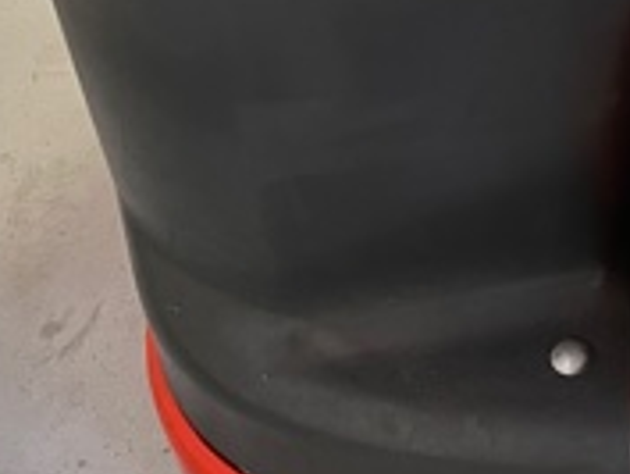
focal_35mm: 94
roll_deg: +2.3
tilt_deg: -40.5
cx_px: 644
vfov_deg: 15.0
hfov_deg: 20.1
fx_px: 1712
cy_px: -139
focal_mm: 4.2
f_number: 1.6
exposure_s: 1/60
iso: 250
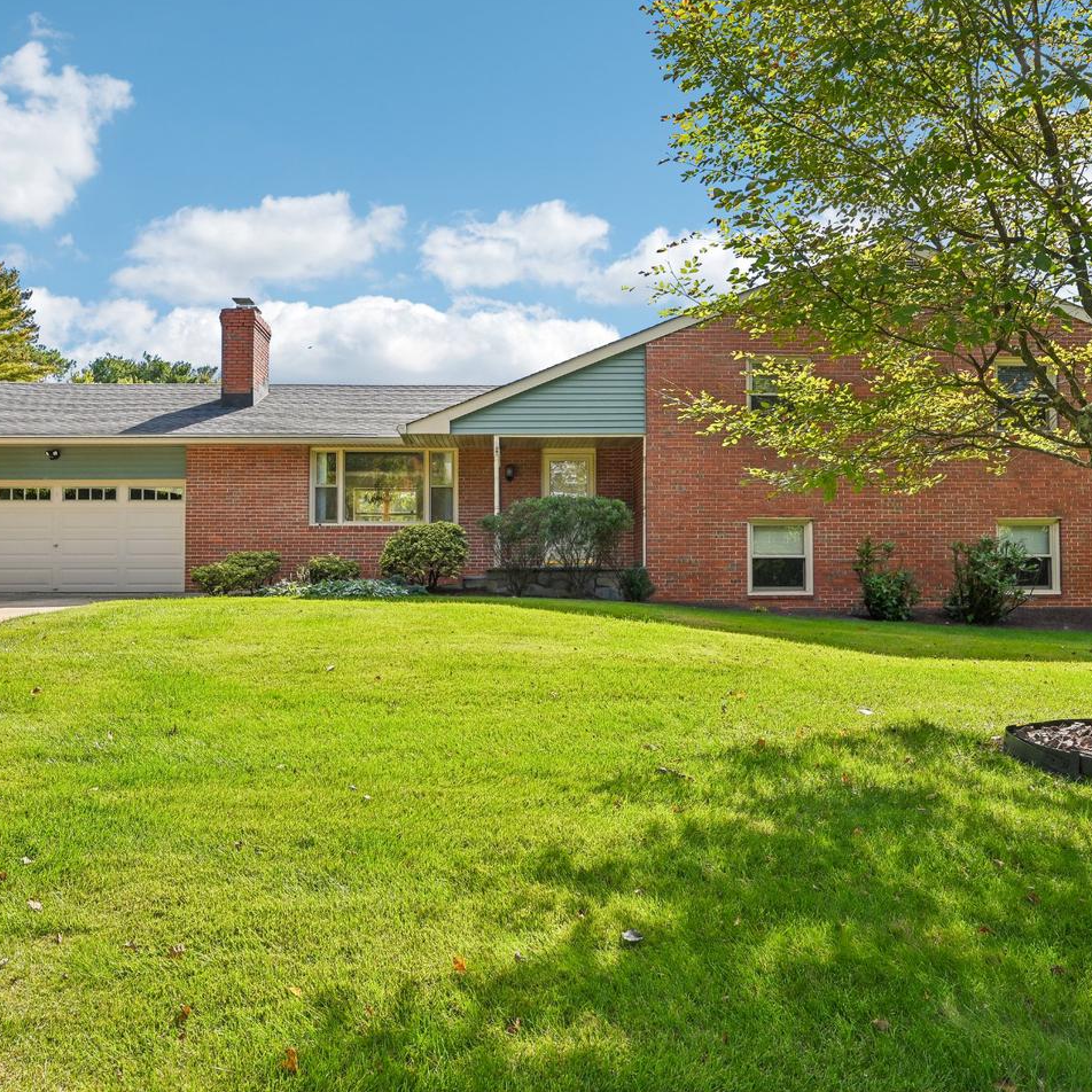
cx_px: 521
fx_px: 964
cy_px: 543
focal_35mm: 27
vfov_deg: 59.1
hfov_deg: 59.0
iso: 100
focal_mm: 21
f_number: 8
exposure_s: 1/250
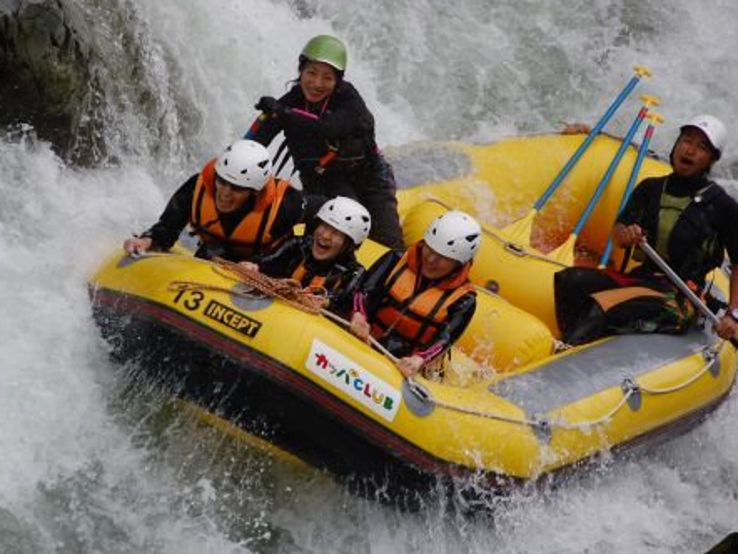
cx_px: 351
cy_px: 281
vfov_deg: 6.3
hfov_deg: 8.3
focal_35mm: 238
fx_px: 5068
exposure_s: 1/500
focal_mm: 135
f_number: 5.6
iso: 450
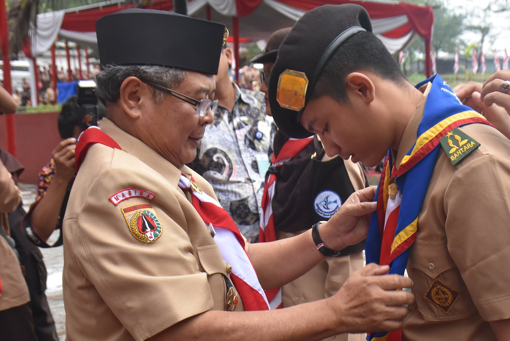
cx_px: 305
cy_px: 201
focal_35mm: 67
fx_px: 944
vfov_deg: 20.4
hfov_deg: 30.2
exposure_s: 1/320
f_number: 8
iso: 800
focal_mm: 35
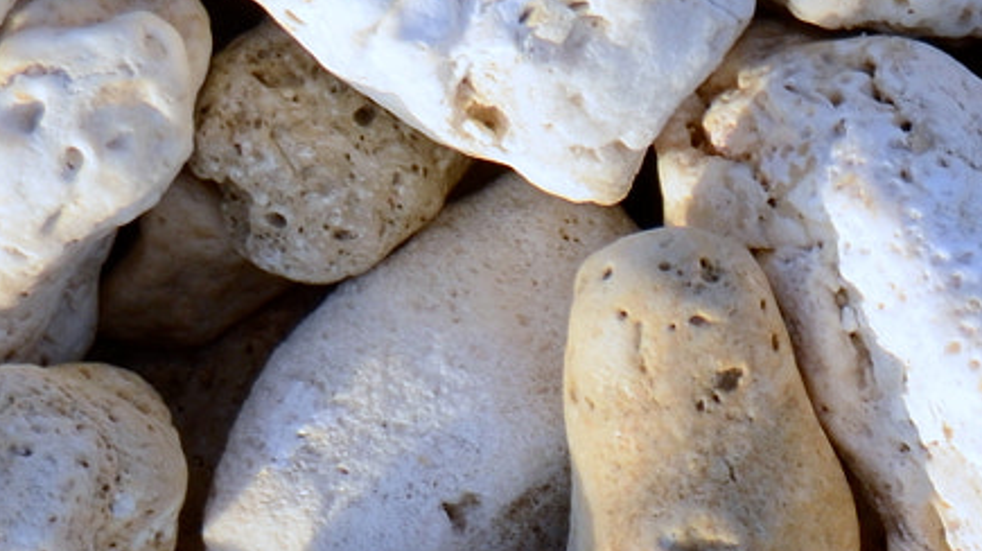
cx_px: 2156
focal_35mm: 406
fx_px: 10577
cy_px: 1064
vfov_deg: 3.0
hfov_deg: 5.2
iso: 200
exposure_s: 1/200
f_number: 11
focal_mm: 55
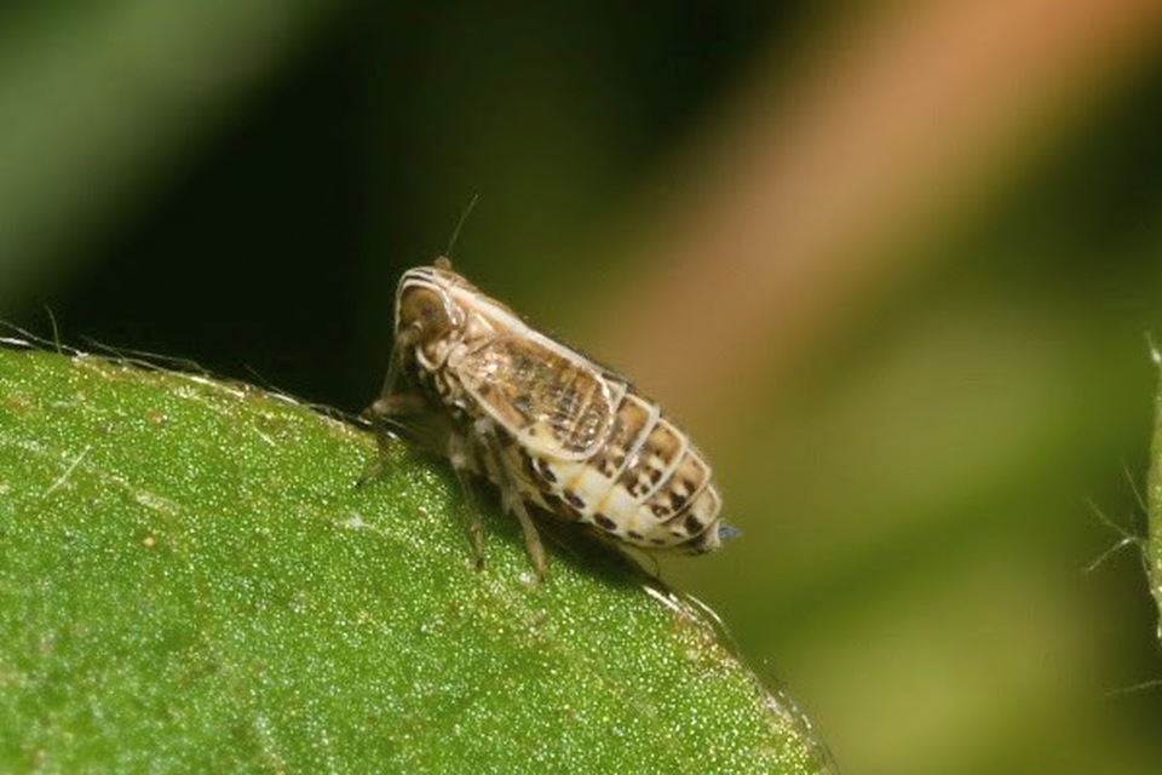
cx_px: 581
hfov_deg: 13.0
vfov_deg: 8.7
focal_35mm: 158
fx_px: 5083
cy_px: 388
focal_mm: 105
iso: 250
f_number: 32
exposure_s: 1/60
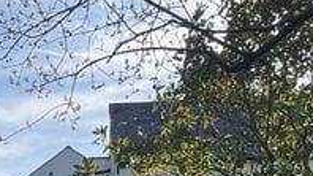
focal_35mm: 79
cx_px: -8
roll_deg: +0.7
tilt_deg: +0.7
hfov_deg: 25.4
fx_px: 655
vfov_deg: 13.9
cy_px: 298
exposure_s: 1/831
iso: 50
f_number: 2.2
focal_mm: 2.22
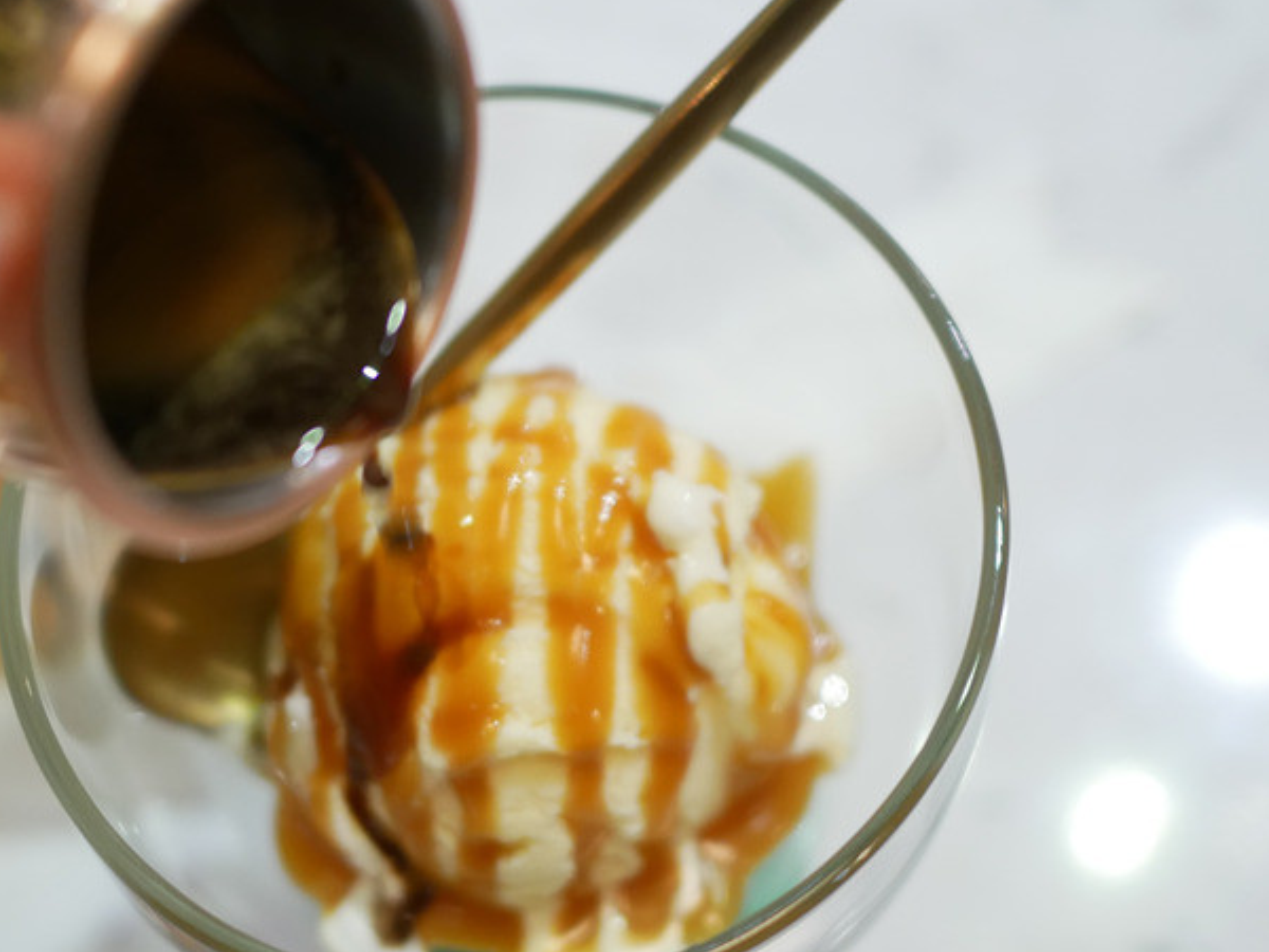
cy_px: 444
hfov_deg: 37.8
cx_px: 425
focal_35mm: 50
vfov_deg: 29.1
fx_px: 1833
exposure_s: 1/60
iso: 640
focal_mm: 15
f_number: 1.7
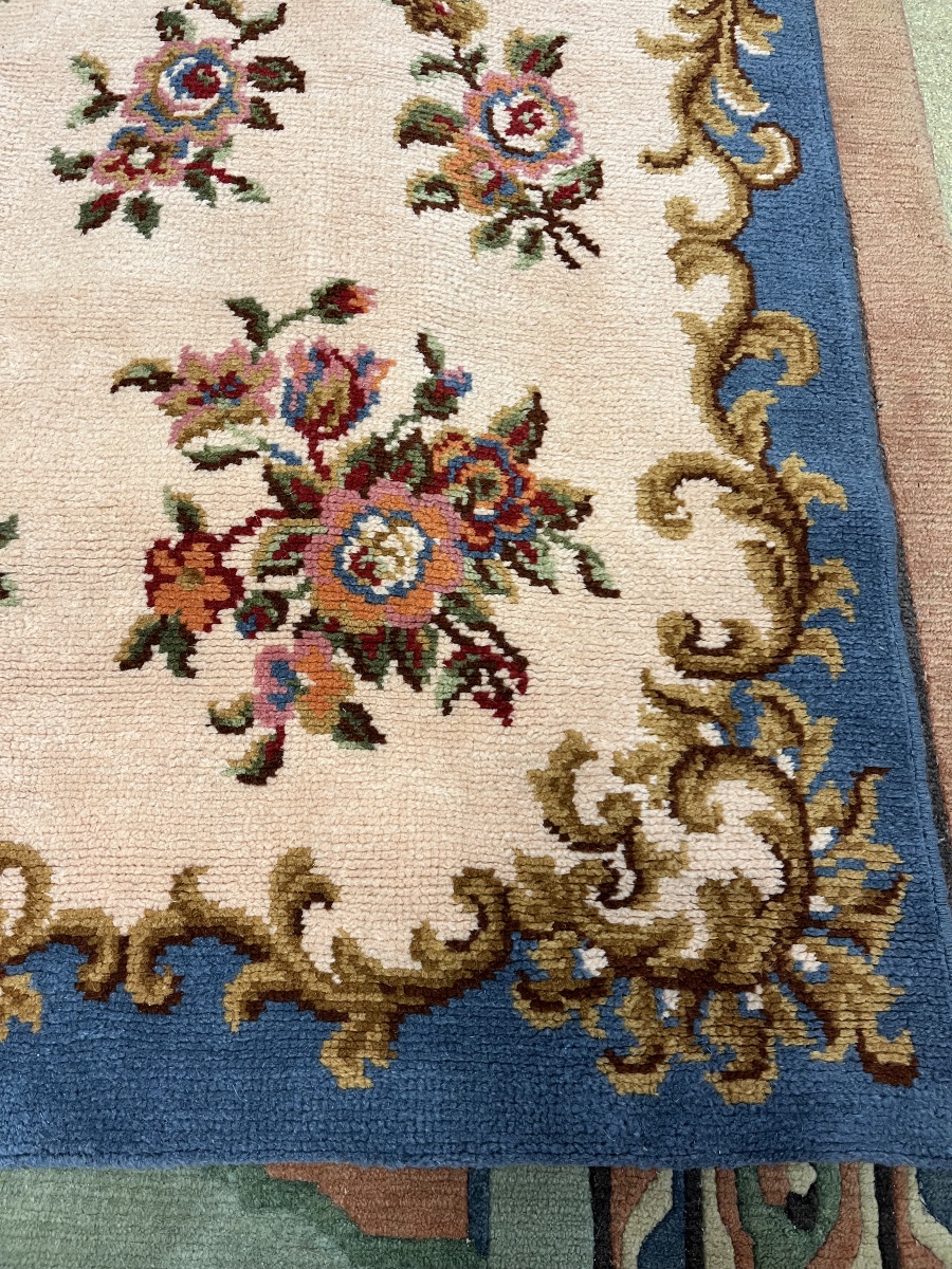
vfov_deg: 67.3
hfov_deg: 53.1
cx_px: 476
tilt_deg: -72.8
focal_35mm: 26
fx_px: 953
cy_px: 634
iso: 125
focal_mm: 5.1
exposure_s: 1/50
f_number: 1.6
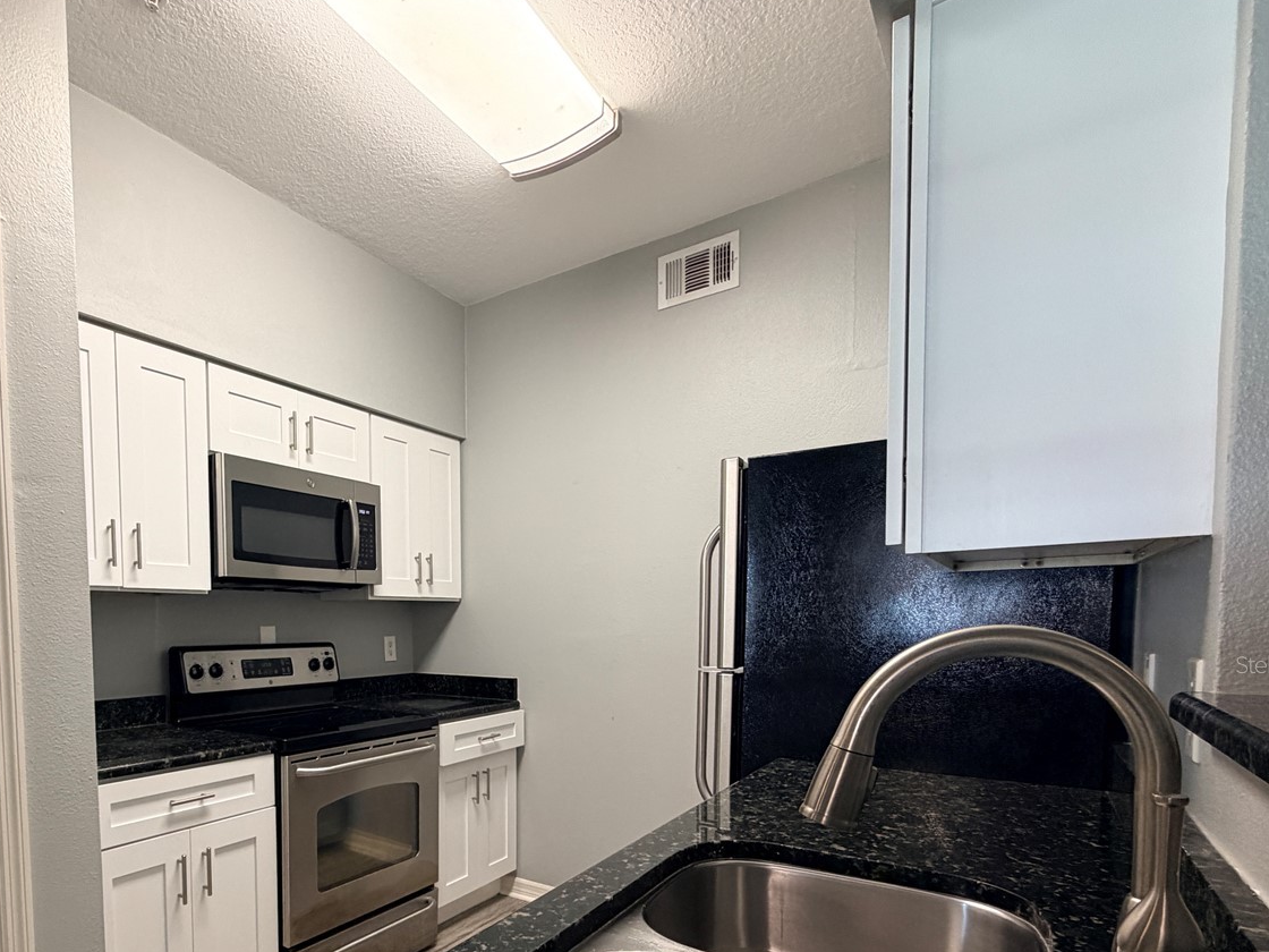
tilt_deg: -4.2
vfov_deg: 63.6
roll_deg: +0.2
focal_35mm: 20
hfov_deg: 79.4
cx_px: 436
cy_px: 664
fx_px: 733
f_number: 2.2
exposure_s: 1/60
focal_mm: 2.22
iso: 200
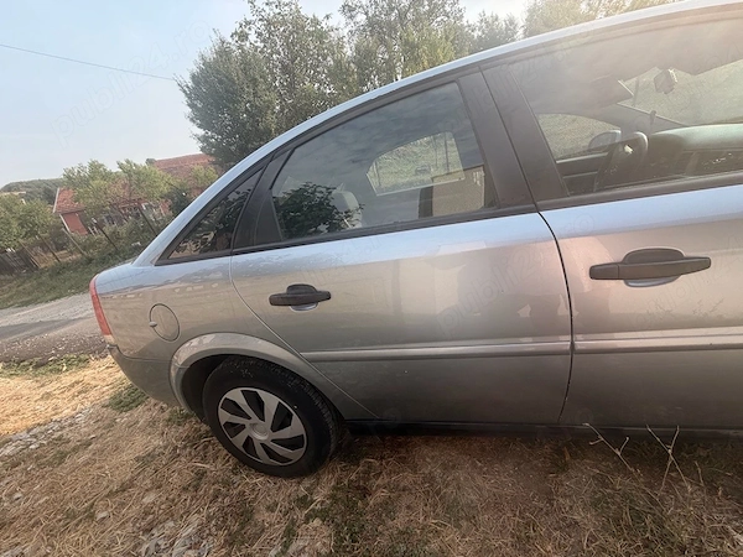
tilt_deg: -20.4
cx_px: 372
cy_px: 278
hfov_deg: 102.1
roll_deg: +11.6
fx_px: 300
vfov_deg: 85.7
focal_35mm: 14
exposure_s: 1/502
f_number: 2.2
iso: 50
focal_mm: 2.22
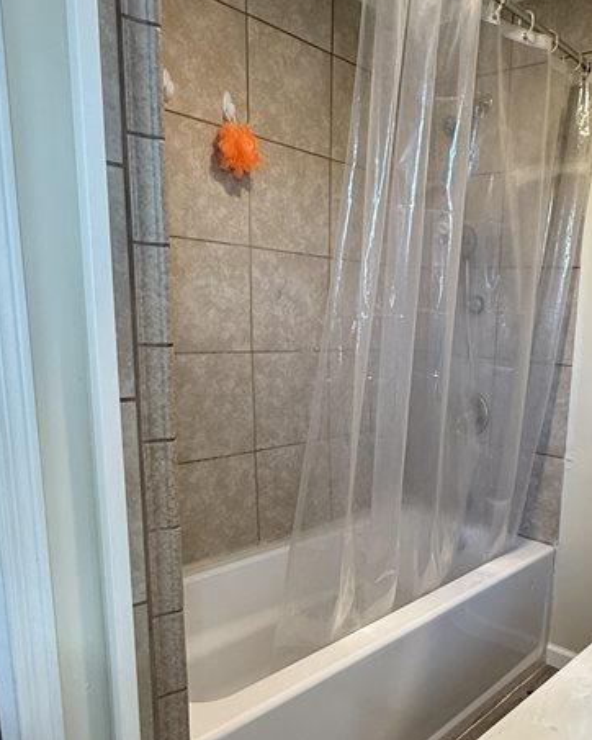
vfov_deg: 59.9
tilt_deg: -10.4
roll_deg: -2.6
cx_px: 466
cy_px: 445
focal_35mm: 29
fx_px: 635
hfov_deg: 47.5
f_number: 2.2
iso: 250
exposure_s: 1/60
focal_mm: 2.22
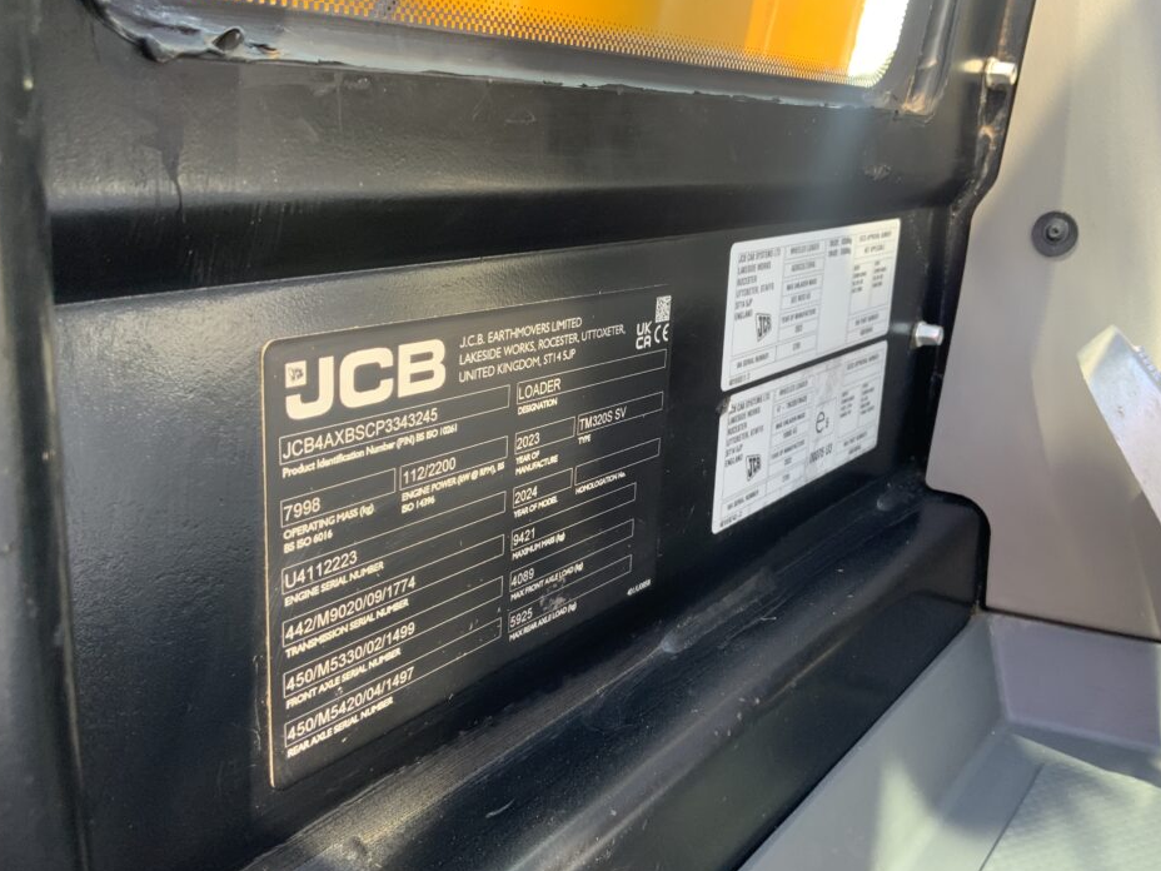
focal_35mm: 32
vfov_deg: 44.2
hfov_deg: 56.8
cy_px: 446
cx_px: 624
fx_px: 1073
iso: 64
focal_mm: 3
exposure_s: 1/112
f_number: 1.8
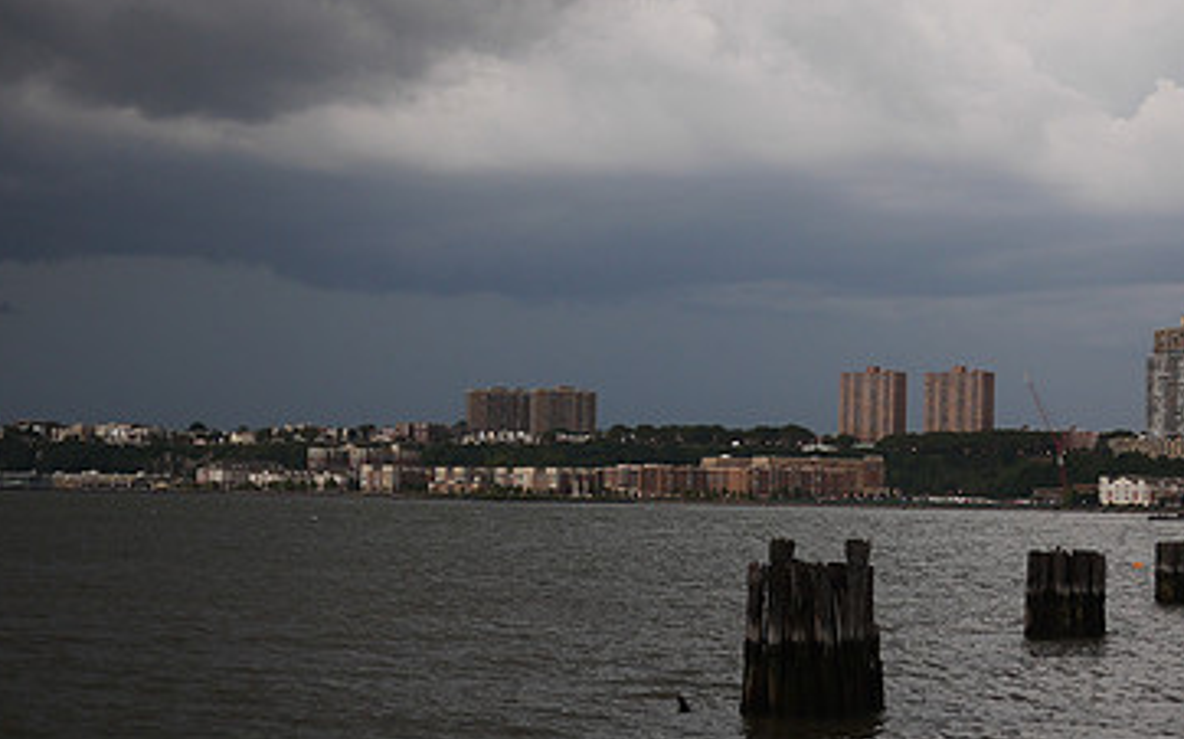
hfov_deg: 30.0
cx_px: 769
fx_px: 2194
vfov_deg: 19.1
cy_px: 489
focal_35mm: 68
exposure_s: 1/100
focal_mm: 20
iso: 100
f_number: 2
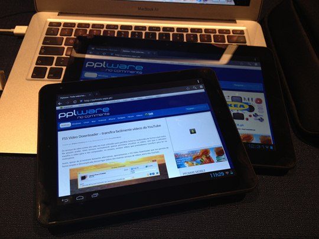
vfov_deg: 40.7
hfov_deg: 52.6
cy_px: 120
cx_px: 160
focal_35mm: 35
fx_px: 323
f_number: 2.4
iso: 64
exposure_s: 1/20
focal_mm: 4.28
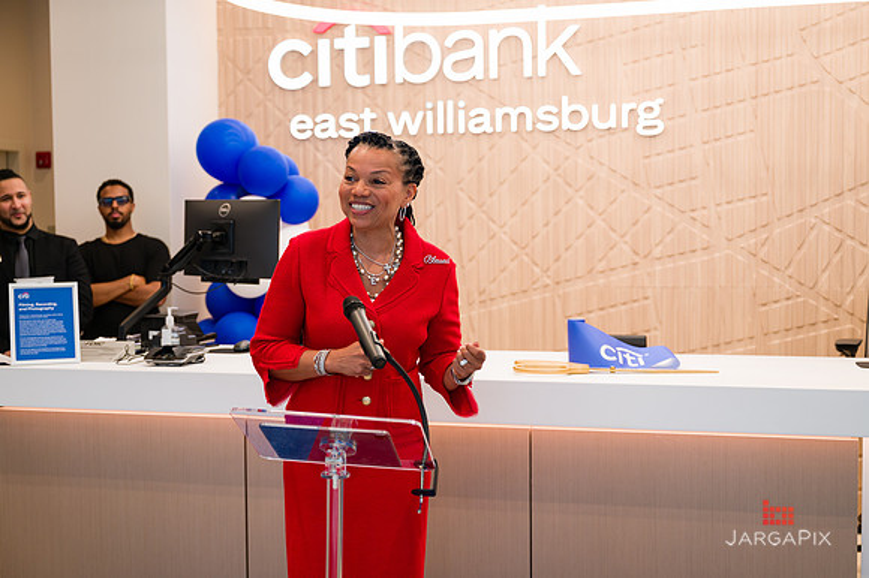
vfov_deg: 27.3
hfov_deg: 40.1
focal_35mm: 49
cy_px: 294
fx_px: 1191
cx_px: 450
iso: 400
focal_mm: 47
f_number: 3.2
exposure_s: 1/200
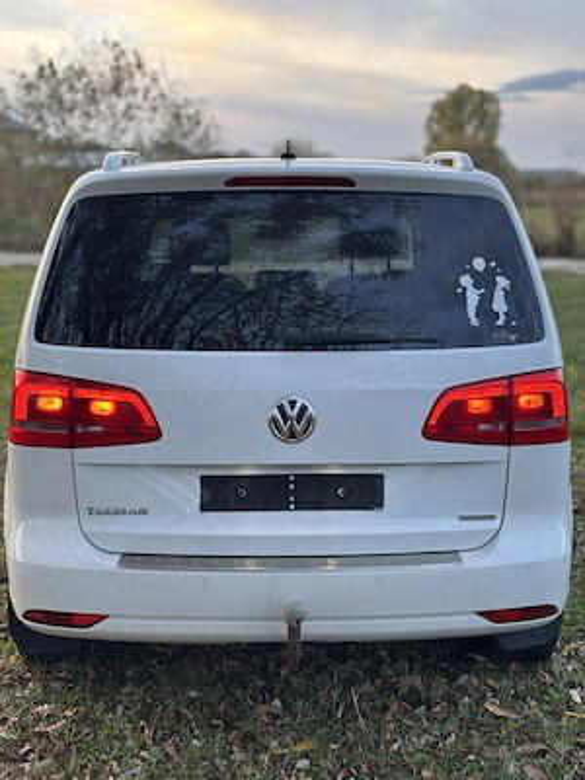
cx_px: 292
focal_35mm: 52
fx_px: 1172
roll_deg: -0.1
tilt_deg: -8.5
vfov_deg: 36.8
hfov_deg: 28.0
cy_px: 390
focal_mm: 5.96
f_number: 1.6
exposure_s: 1/50
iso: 50
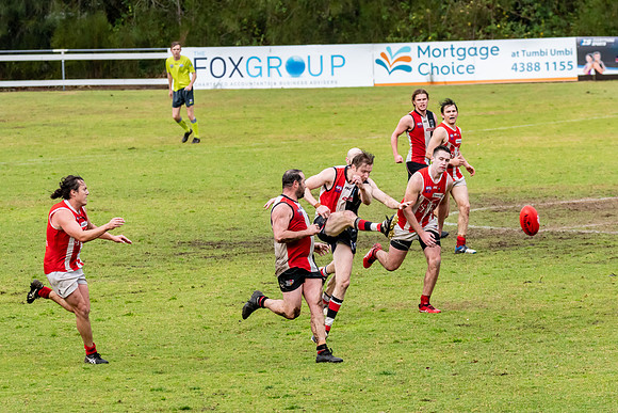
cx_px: 344
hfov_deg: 5.6
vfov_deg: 3.7
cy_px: 226
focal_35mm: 367
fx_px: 6302
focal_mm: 220
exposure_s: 1/1600
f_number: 7.1
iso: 1250
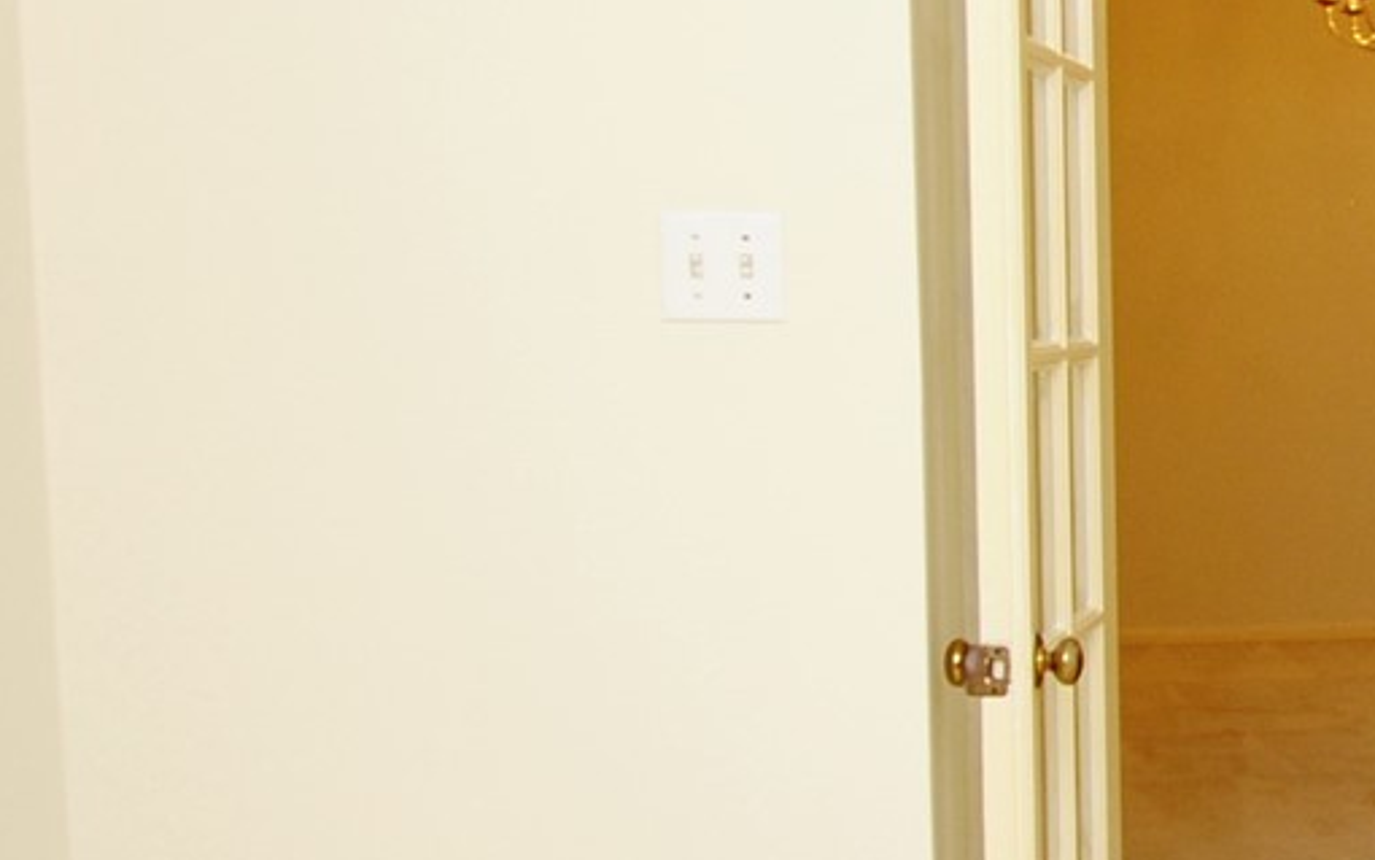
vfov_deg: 20.0
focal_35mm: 65
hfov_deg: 24.8
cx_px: 2029
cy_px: 504
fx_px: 2436
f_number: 4
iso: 200
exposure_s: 1/60
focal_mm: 10
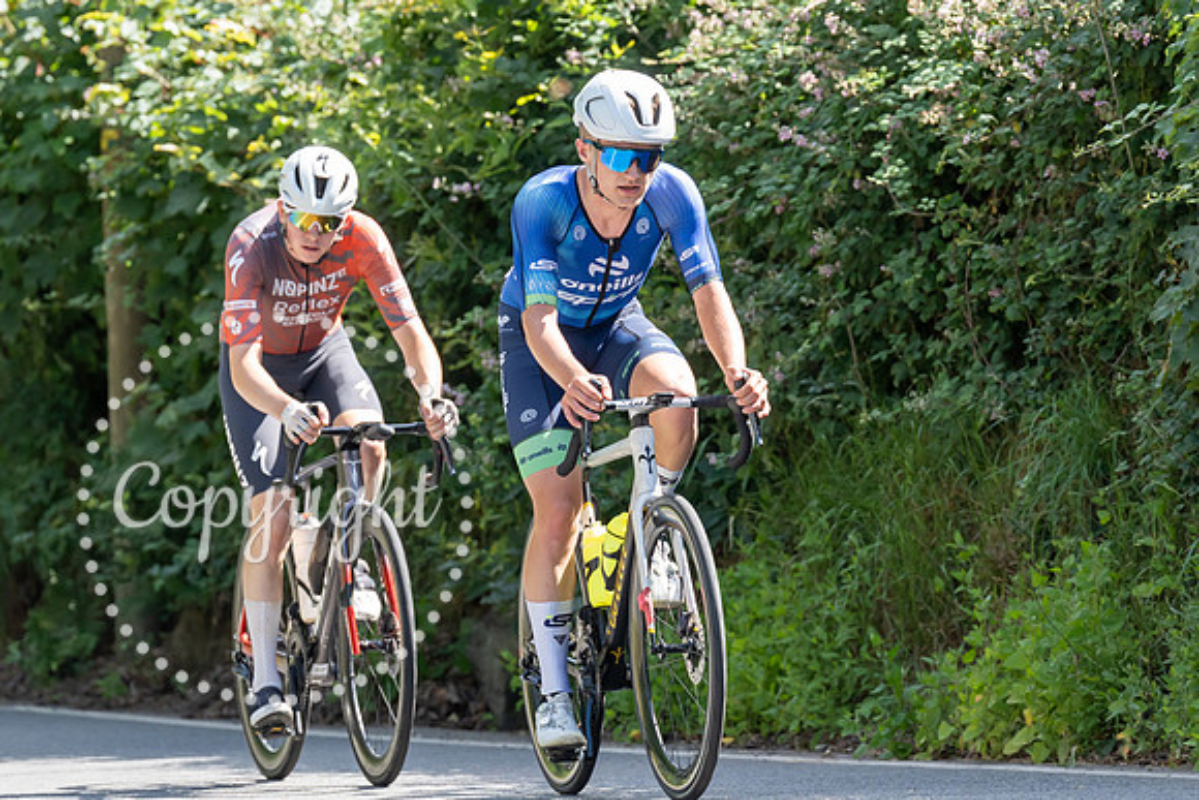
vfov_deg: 4.4
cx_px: 600
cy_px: 161
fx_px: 10321
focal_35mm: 310
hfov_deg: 6.6
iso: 800
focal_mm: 194
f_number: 4.5
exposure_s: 1/1600
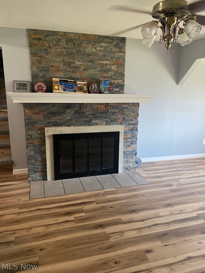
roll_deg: -1.0
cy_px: 136
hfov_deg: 53.1
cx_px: 102
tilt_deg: -12.7
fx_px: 205
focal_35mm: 26
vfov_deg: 67.3
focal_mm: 4.25
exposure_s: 1/60
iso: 250
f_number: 1.8
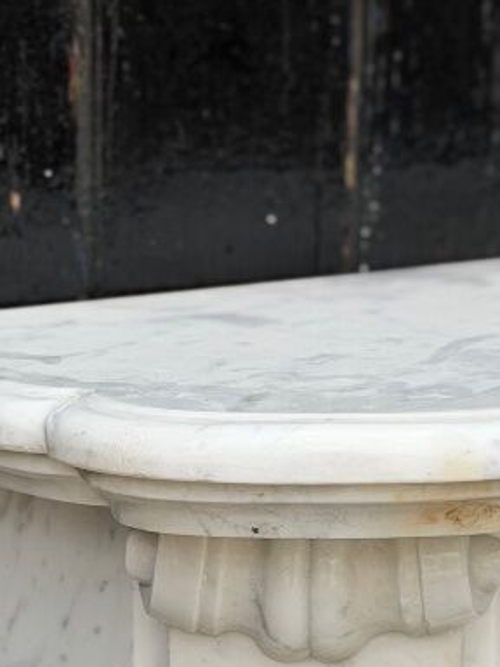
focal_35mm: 150
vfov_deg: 13.0
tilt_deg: -13.5
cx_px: 226
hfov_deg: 9.9
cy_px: 703
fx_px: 2889
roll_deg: -0.4
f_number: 1.78
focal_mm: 6.76
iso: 64
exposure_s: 1/1608
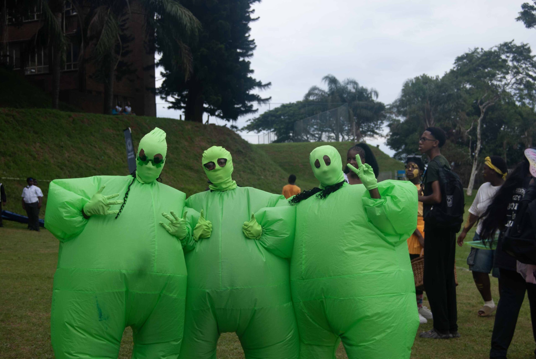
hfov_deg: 35.0
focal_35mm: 57
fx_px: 850
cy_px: 180
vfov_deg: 23.8
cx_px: 268
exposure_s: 1/200
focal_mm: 38
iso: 100
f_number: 7.1
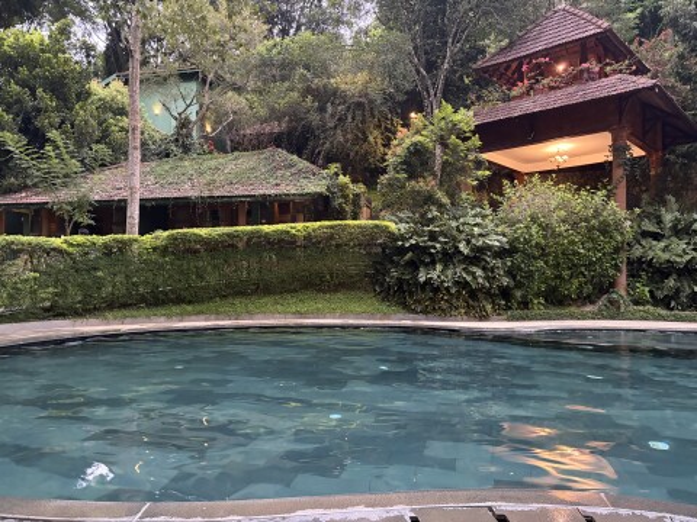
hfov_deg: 67.3
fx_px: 524
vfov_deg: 53.1
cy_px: 261
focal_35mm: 26
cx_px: 348
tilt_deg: +2.1
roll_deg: -0.7
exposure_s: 1/33
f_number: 1.6
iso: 500
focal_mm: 5.96
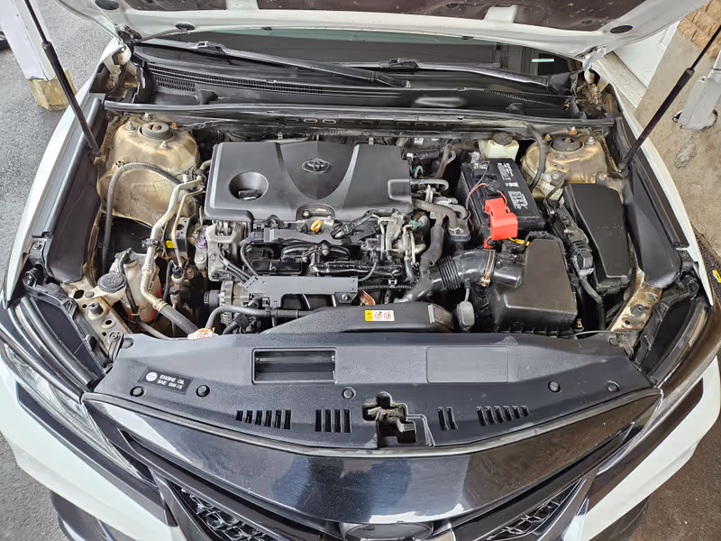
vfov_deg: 58.9
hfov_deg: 73.9
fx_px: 479
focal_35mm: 23
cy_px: 270
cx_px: 360
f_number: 1.8
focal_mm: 5.4
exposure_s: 1/120
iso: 250
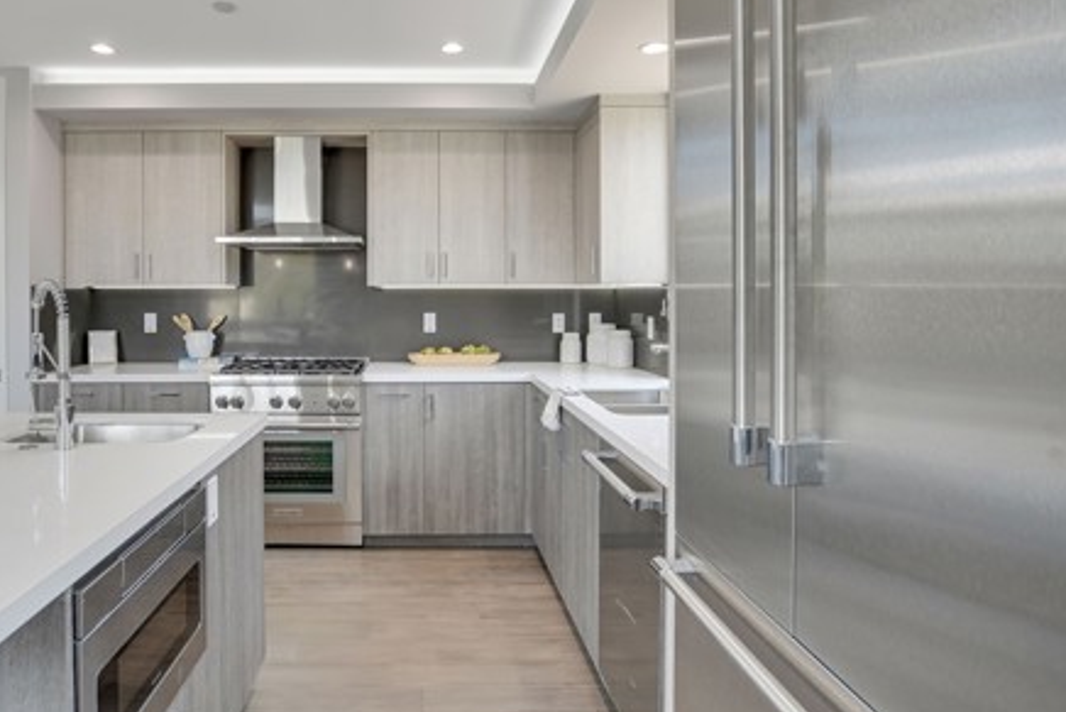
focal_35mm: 22
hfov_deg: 77.6
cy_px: 287
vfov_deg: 56.9
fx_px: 652
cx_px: 421
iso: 400
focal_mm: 10
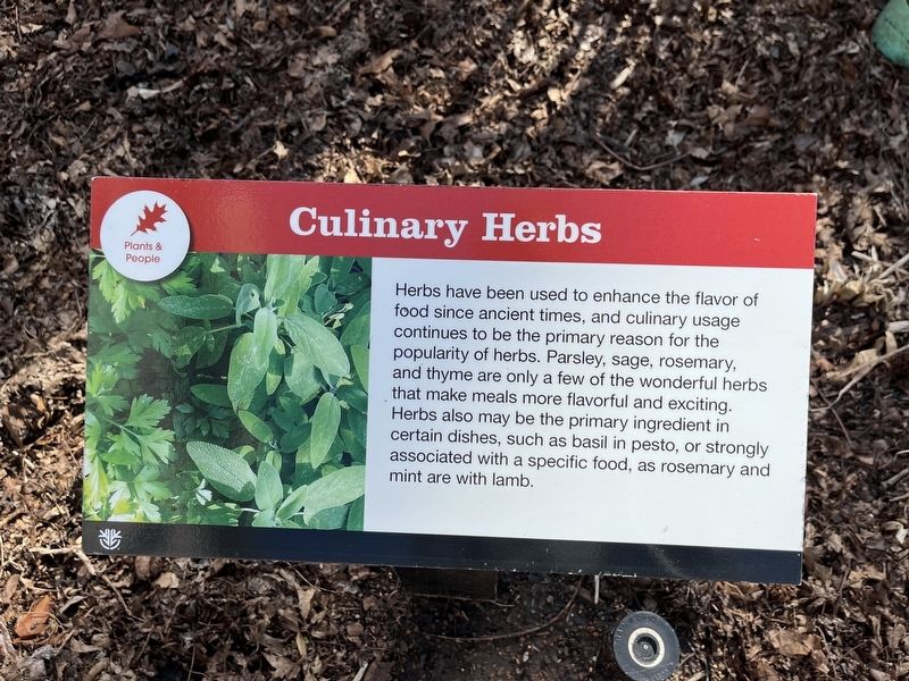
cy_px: 340
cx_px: 454
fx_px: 683
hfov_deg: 67.3
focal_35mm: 26
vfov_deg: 53.1
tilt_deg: -68.7
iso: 50
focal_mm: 5.1
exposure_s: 1/2222
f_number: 1.6
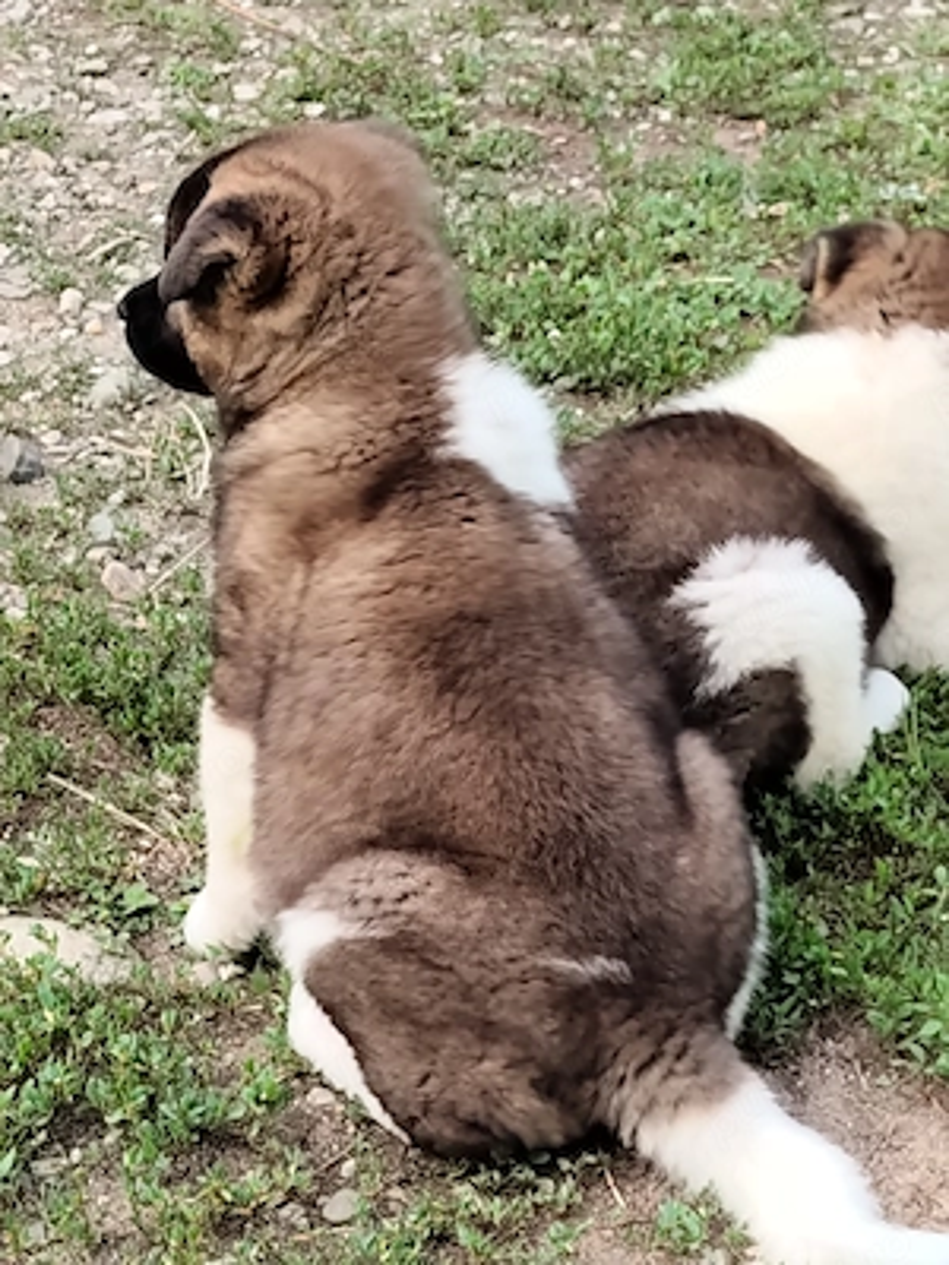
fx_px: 3253
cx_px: 474
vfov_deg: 22.0
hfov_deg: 16.6
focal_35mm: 89
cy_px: 632
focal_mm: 5.24
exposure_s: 1/100
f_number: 1.7
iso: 53
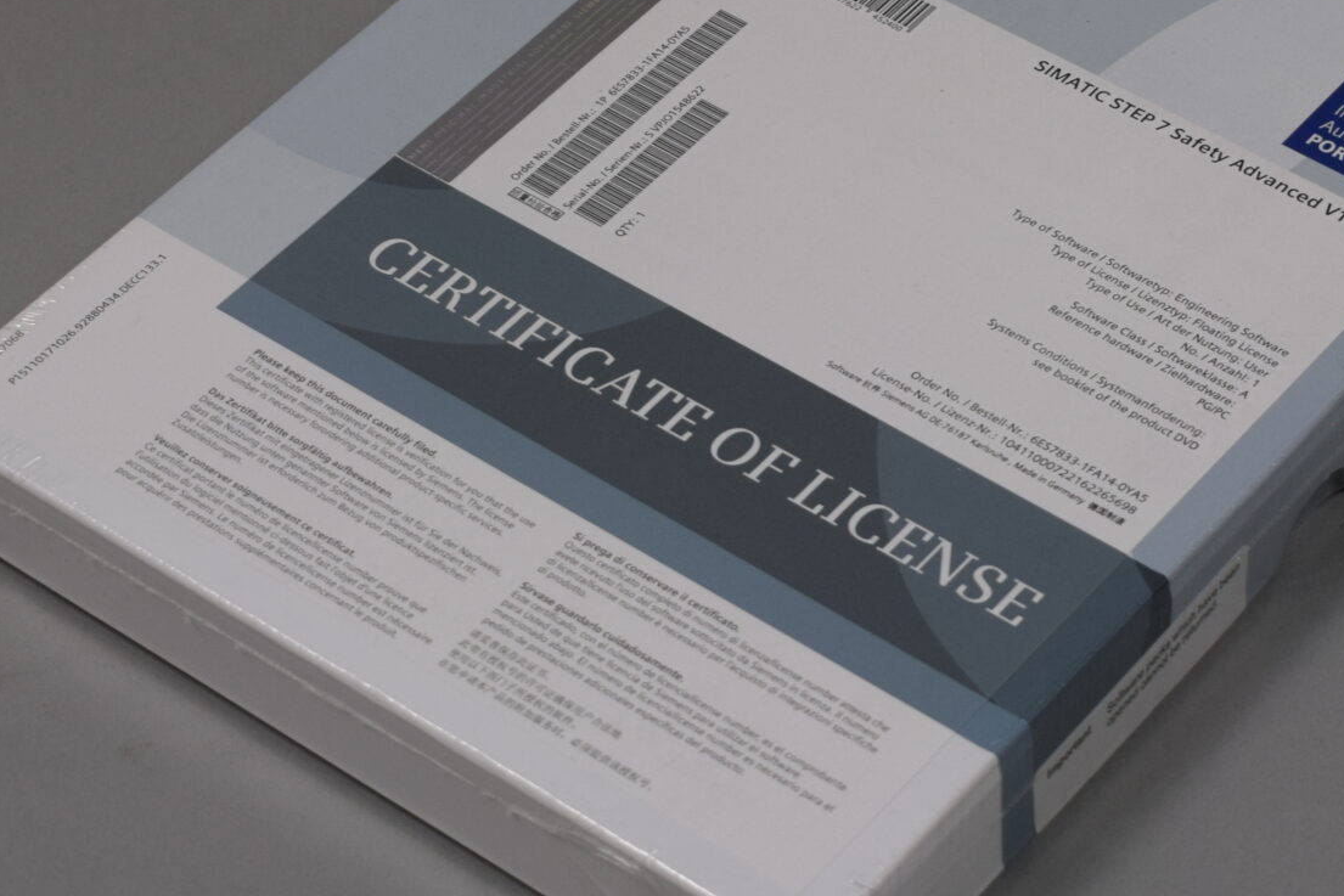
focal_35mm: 132
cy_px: 290
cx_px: 911
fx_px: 4928
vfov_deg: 10.4
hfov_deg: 15.5
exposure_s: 1/125
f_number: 7.1
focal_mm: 38
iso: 400
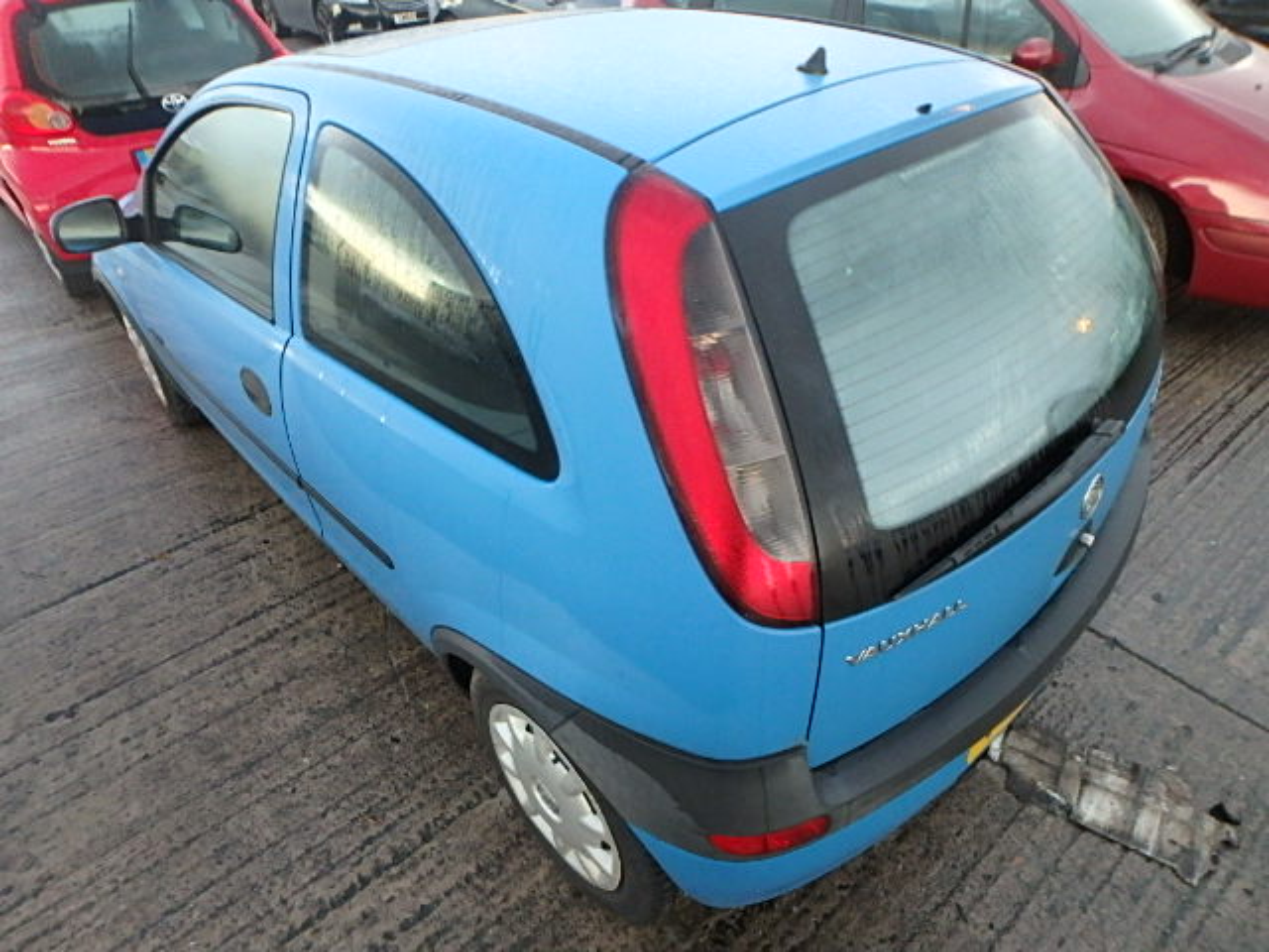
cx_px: 634
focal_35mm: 21
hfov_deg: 79.0
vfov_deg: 63.4
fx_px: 770
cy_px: 476
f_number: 3.5
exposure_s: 1/30
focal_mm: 3.7
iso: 640
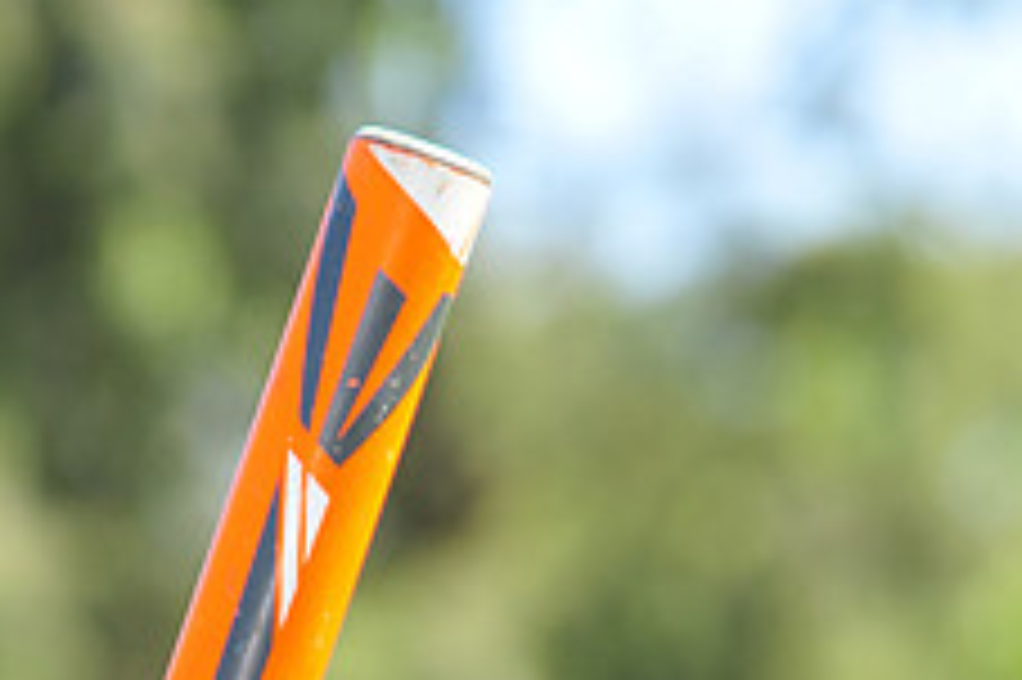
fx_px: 11234
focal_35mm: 396
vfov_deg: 3.4
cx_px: 360
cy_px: 1171
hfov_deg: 5.2
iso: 200
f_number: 4.5
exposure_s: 1/500
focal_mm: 155
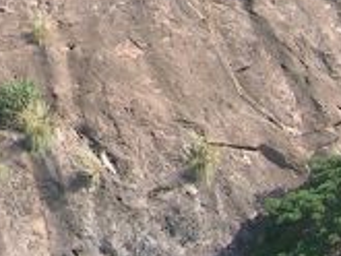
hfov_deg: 10.5
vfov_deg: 8.1
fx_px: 1765
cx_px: -231
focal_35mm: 179
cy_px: -173
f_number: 4.9
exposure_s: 1/174
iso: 50
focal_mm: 5.7
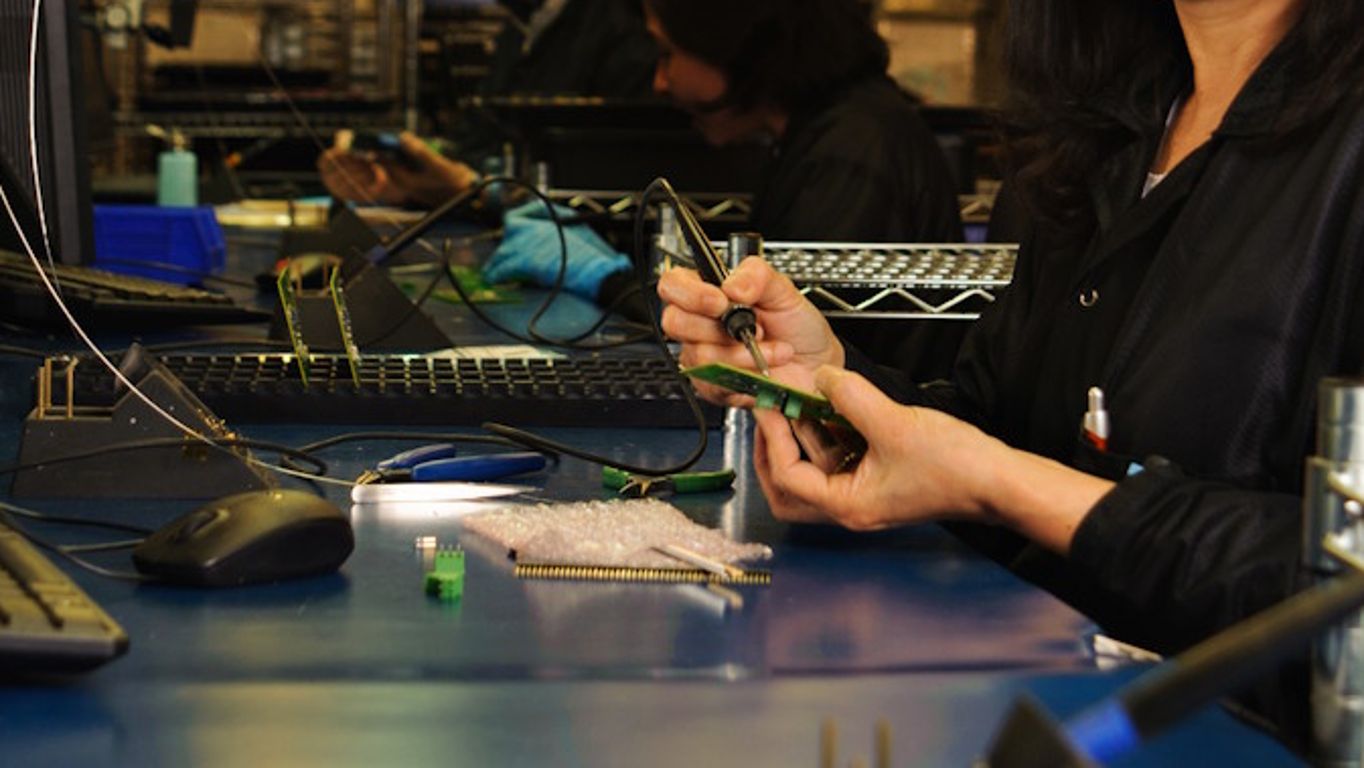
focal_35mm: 105
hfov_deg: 20.4
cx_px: 740
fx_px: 3799
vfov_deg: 11.5
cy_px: 93
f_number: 5
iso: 400
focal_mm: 45
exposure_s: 1/80
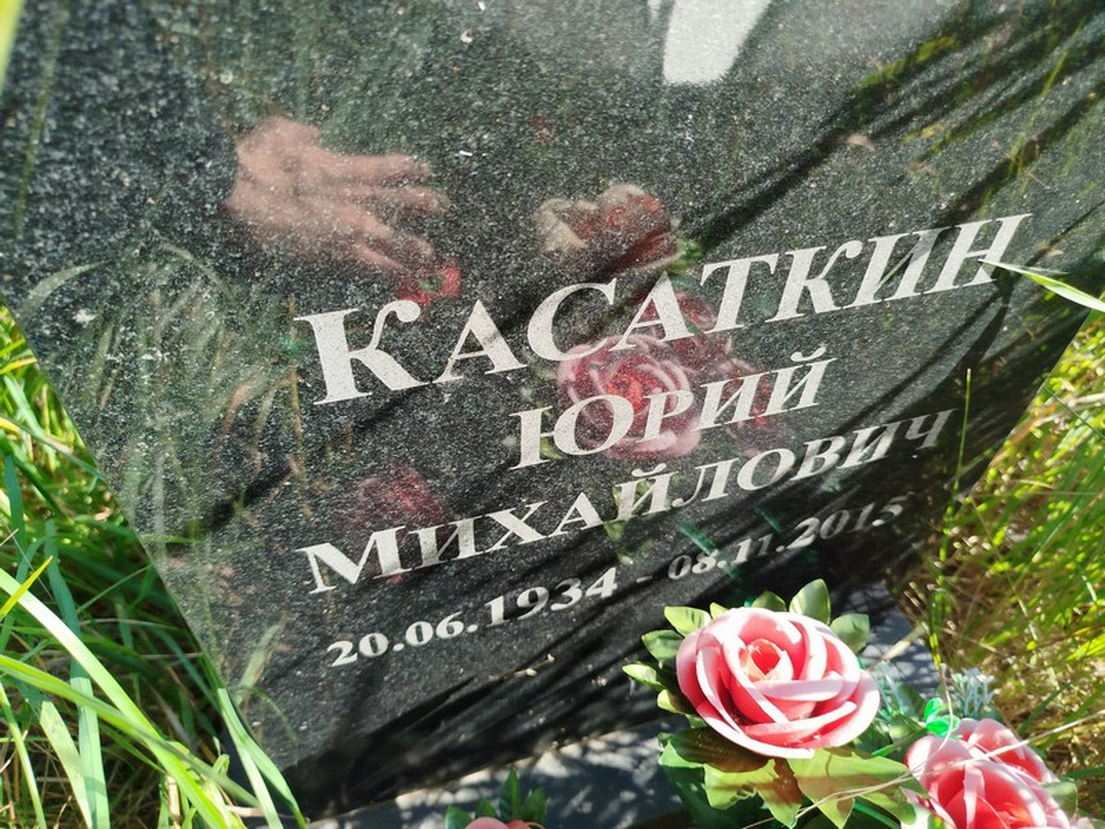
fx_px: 766
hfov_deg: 71.6
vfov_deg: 56.8
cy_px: 414
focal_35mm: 24
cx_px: 552
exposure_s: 1/219
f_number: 1.7
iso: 50
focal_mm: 5.31
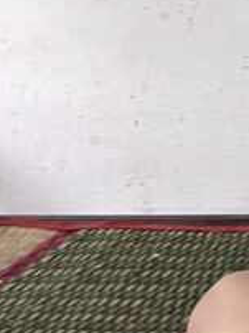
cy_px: -91
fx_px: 1269
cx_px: 618
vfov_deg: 14.4
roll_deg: +1.6
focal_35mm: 132
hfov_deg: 9.8
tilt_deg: -5.6
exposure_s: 1/60
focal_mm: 5.7
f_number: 1.5
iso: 160
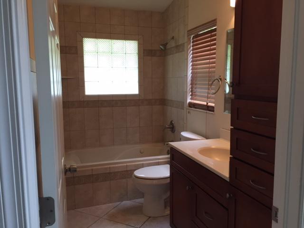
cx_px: 152
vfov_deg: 48.2
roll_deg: +1.2
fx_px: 255
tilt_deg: -5.7
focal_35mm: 29
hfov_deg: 61.7
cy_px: 114
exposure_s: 1/30
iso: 50
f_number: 2.2
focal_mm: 4.15
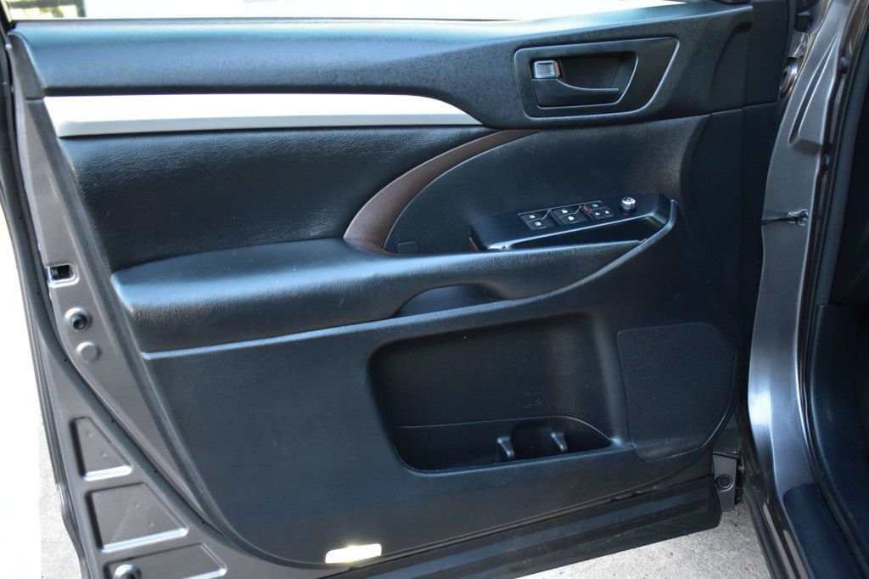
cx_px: 434
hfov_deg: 53.1
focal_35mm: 36
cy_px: 290
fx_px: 869
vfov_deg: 36.8
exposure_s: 1/10
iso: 1600
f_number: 4
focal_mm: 24
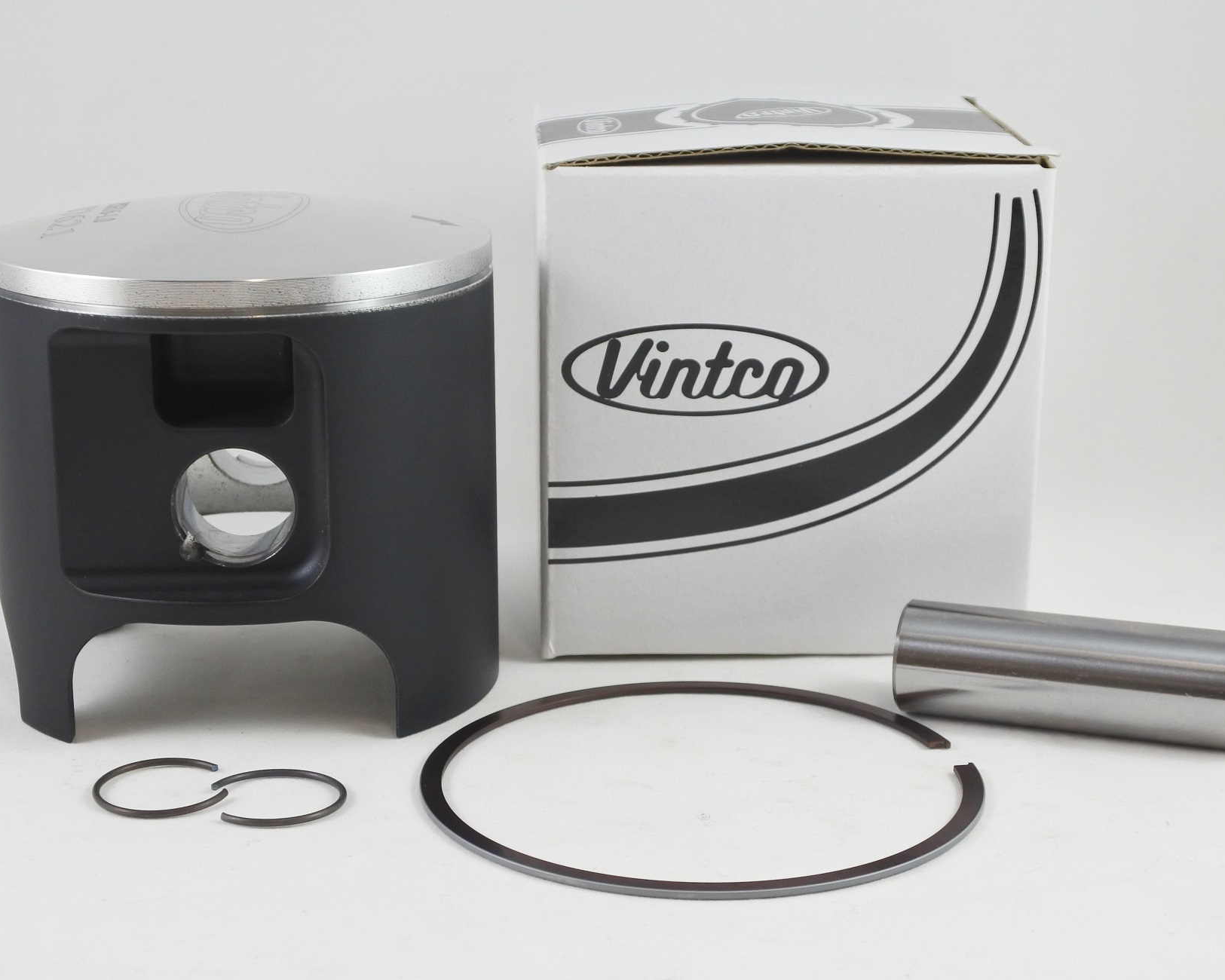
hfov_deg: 38.8
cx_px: 606
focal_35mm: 48
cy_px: 491
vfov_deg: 31.5
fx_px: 1740
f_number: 4.2
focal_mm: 15.7
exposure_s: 1/125
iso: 450
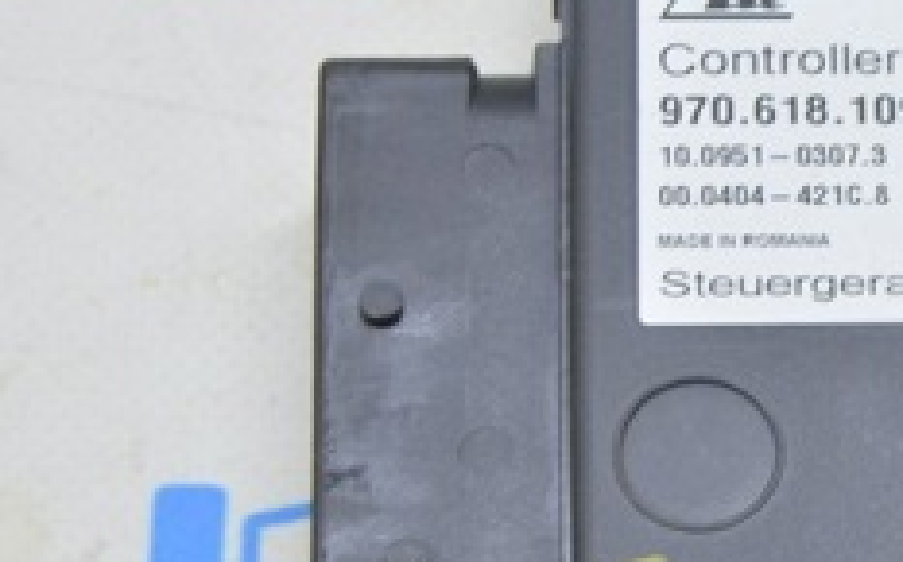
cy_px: 479
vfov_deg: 7.8
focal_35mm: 168
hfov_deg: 12.4
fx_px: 4129
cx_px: 837
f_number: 5.6
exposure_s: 1/20
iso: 400
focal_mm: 40
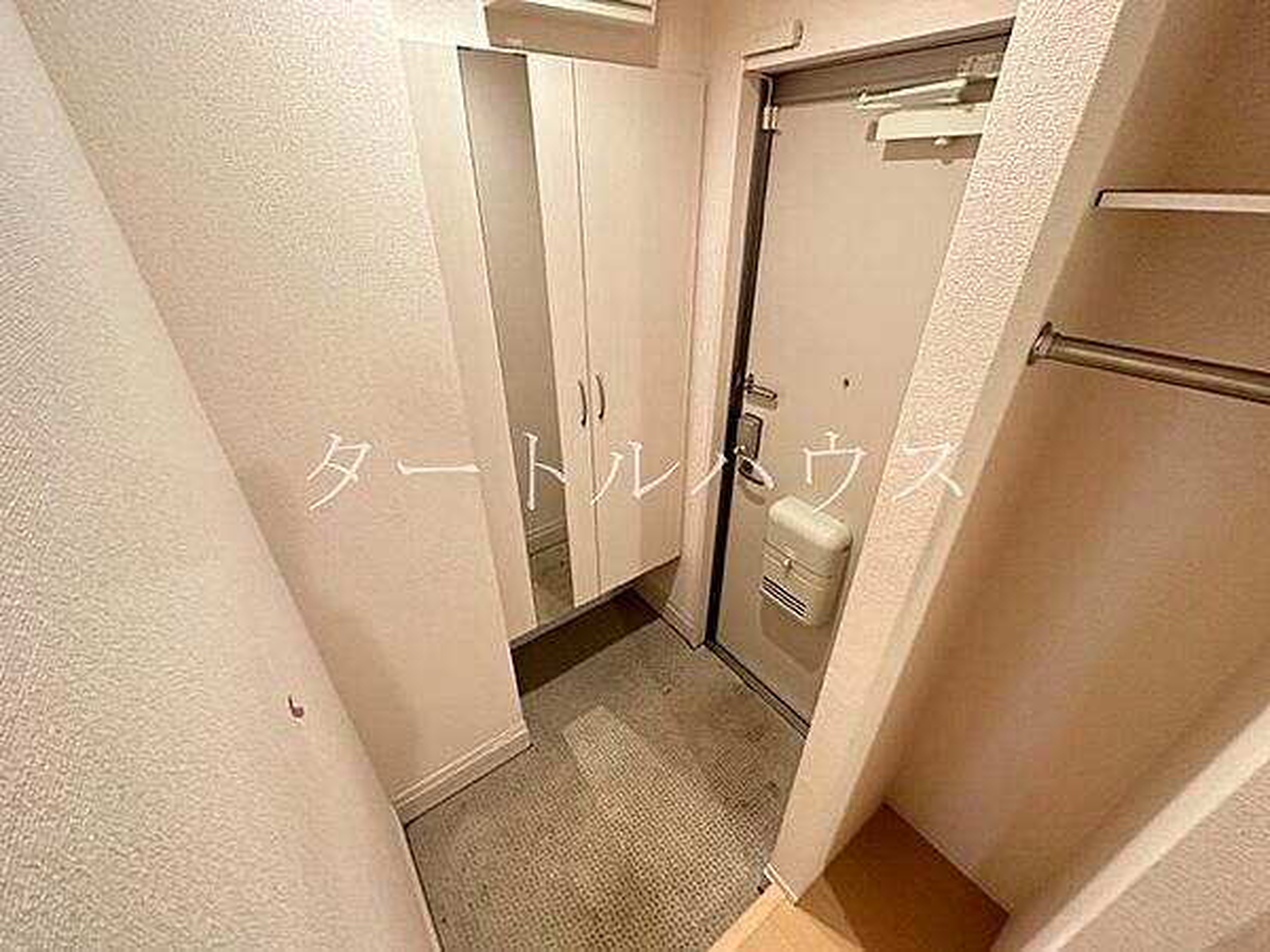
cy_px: 476
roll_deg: -0.4
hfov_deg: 102.1
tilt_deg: -31.2
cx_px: 635
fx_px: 514
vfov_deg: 85.7
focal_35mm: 14
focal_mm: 2.22
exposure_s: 1/60
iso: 800
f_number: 2.2
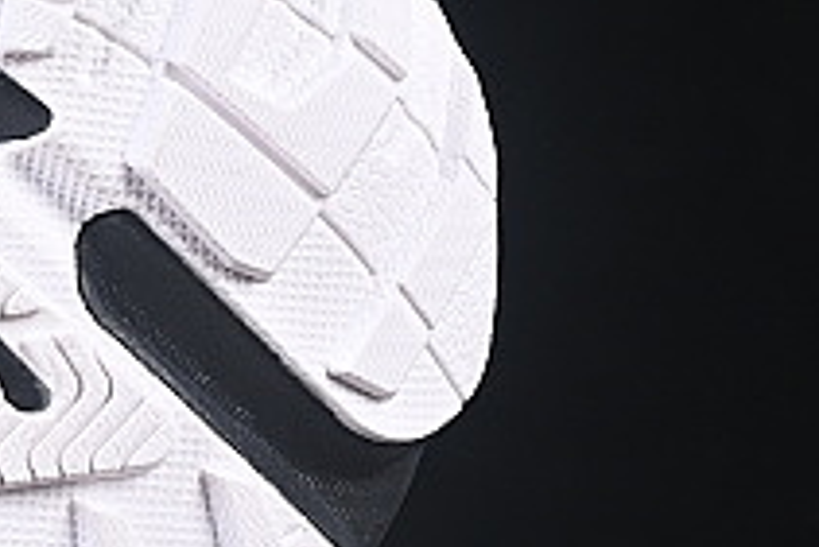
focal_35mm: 384
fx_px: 8742
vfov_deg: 3.6
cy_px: -101
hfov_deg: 5.2
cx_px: -970
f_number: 7.1
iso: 160
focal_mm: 50
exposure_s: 1/80
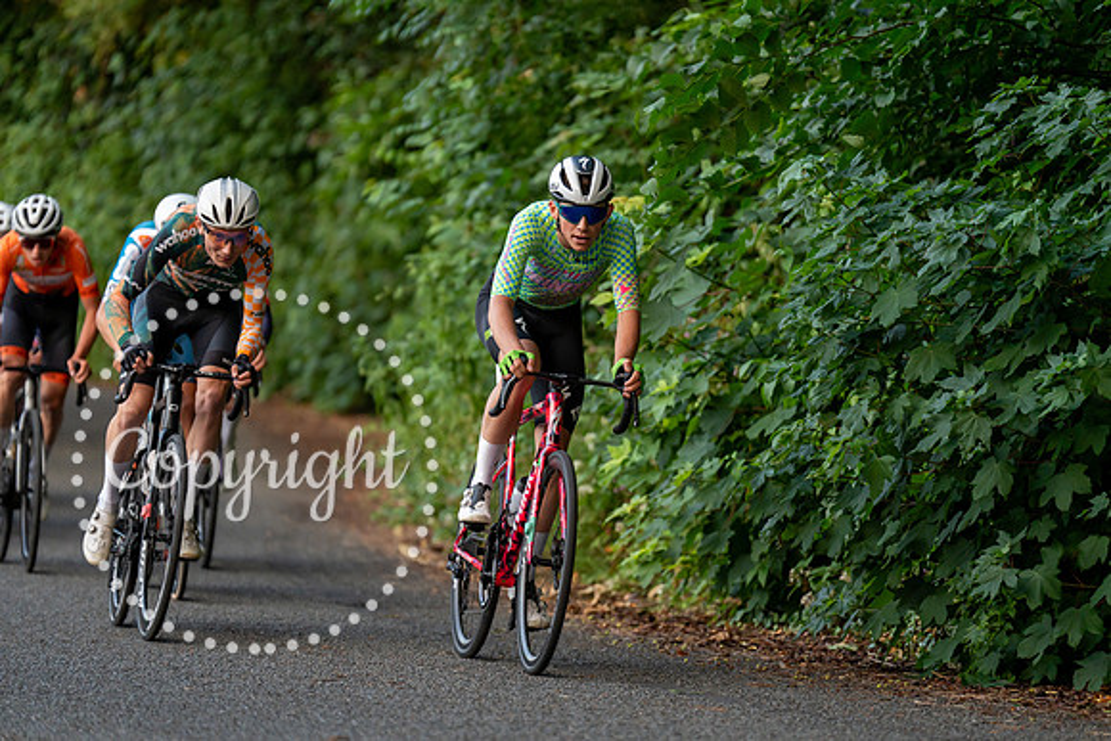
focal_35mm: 185
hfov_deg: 11.1
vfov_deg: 7.4
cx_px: 556
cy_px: 370
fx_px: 5710
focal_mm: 185
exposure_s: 1/1000
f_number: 2.8
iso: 1250
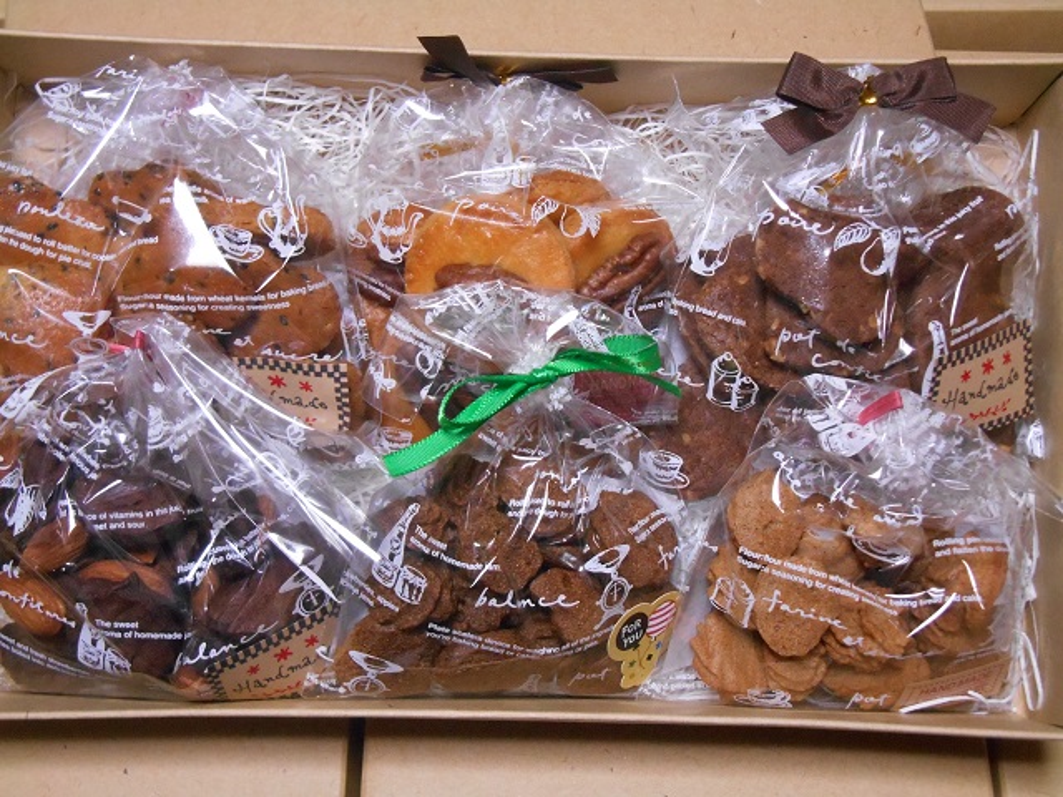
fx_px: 1628
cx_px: 532
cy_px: 398
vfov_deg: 27.5
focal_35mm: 53
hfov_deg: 36.2
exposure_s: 1/30
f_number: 4.2
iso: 800
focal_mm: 9.5
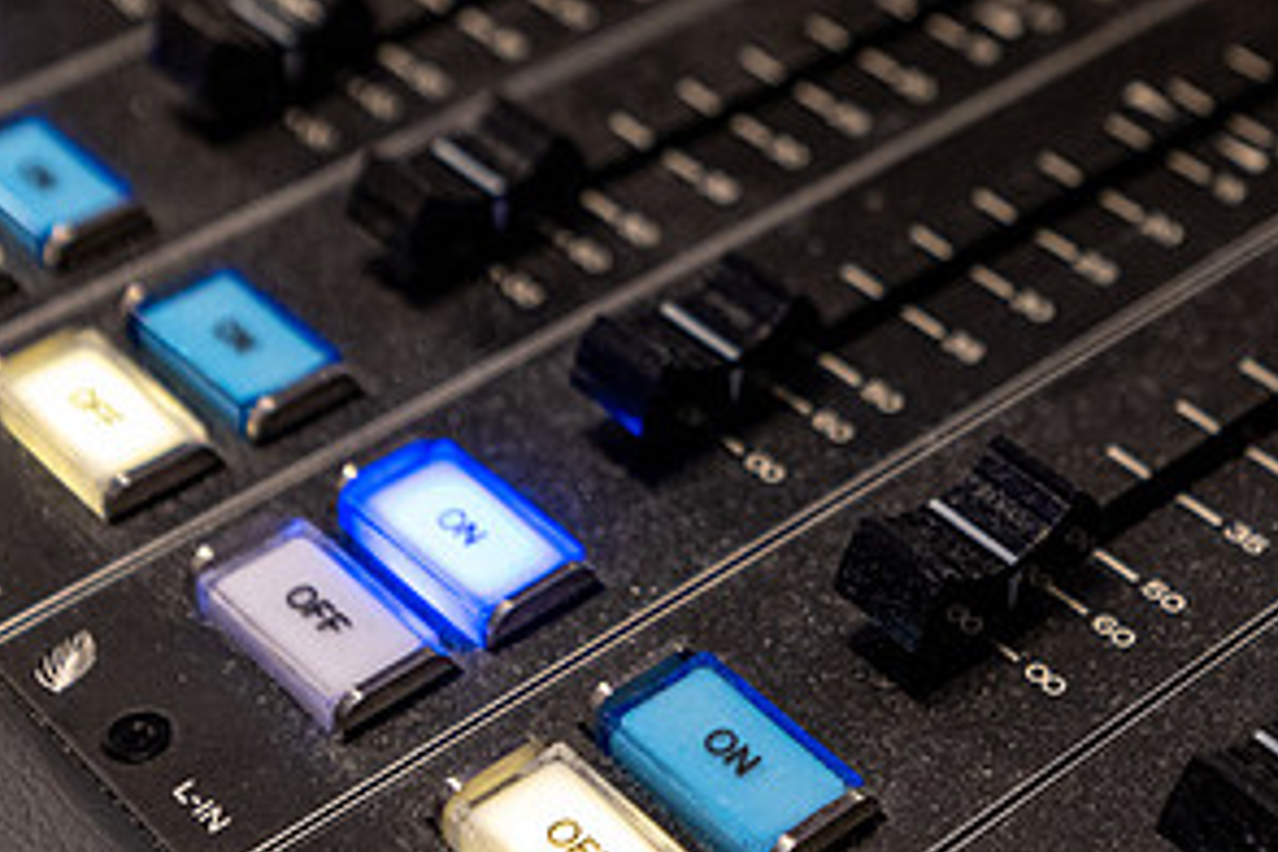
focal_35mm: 77
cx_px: 788
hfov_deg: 26.2
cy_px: 496
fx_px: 2733
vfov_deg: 17.7
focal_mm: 30
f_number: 4
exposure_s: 1/160
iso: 1250
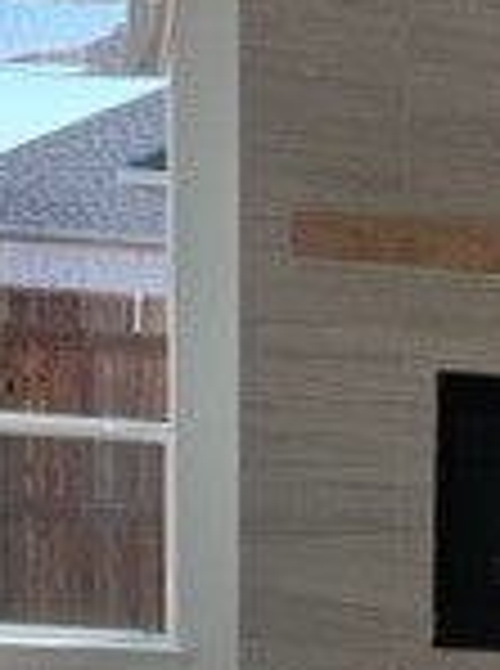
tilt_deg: -8.6
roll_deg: -3.7
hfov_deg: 12.3
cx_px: 847
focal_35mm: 112
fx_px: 2166
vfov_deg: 16.8
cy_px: 805
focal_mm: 4.2
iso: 32
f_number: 1.6
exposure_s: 1/256
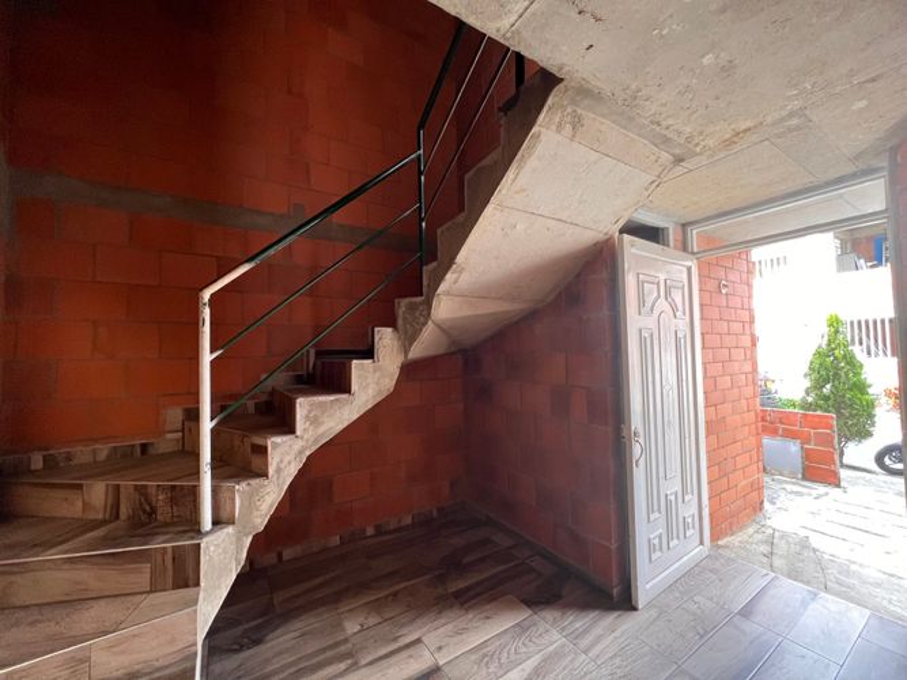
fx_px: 341
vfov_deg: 89.9
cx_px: 454
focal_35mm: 13
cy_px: 340
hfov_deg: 106.2
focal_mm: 1.57
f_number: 1.8
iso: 250
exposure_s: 1/99
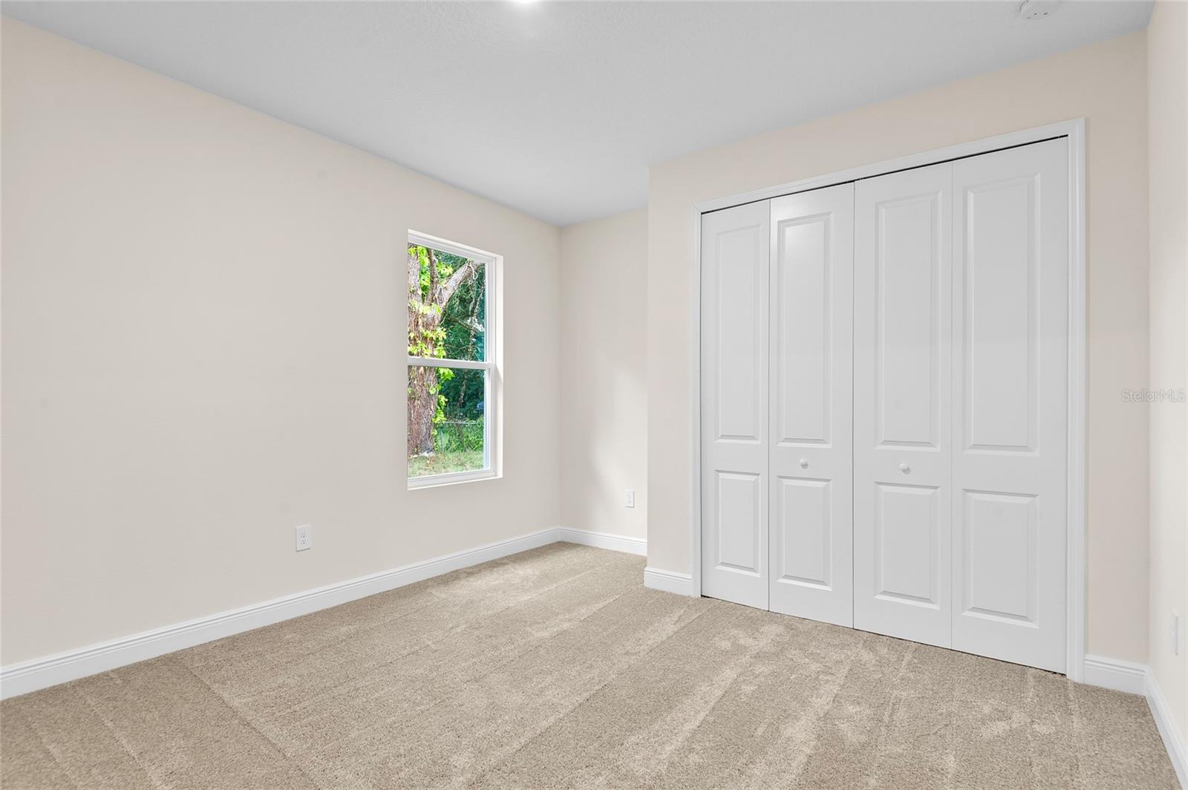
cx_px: 594
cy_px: 395
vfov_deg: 67.3
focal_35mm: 18
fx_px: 593
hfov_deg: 90.0
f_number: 9
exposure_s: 1
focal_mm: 18
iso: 100
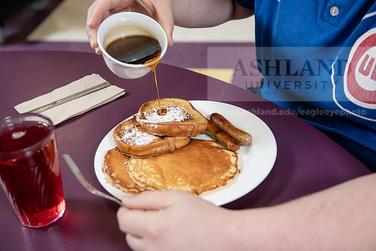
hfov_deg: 38.2
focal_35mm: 52
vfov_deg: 26.0
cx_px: 188
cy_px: 126
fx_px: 543
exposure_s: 1/250
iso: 1000
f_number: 4
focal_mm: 52
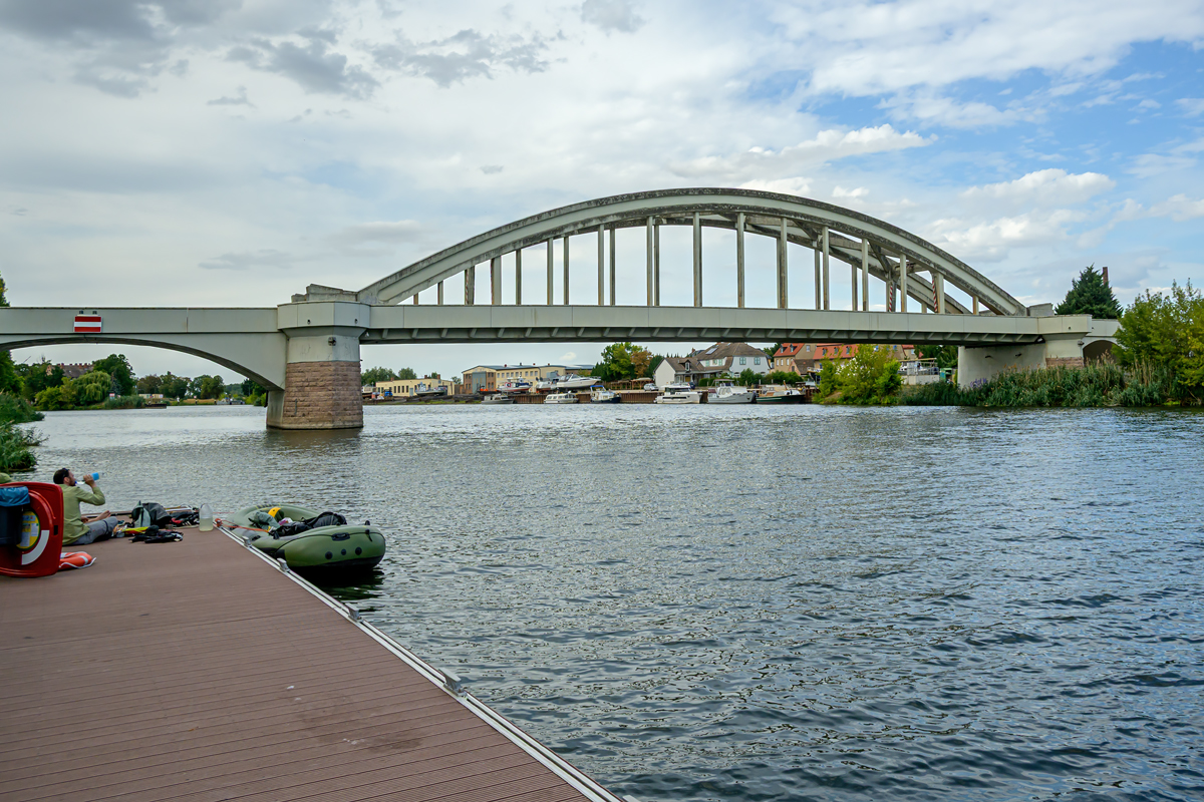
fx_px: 978
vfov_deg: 44.6
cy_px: 401
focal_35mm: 29
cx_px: 602
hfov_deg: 63.2
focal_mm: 19.5
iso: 200
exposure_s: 1/750
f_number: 8
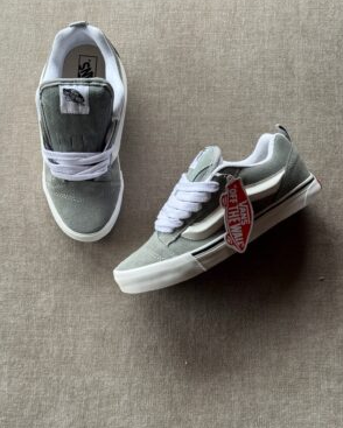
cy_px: 198
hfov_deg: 29.7
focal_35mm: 51
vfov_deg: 36.6
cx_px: 174
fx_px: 647
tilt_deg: -77.8
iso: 100
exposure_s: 1/62
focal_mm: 6.76
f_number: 1.78
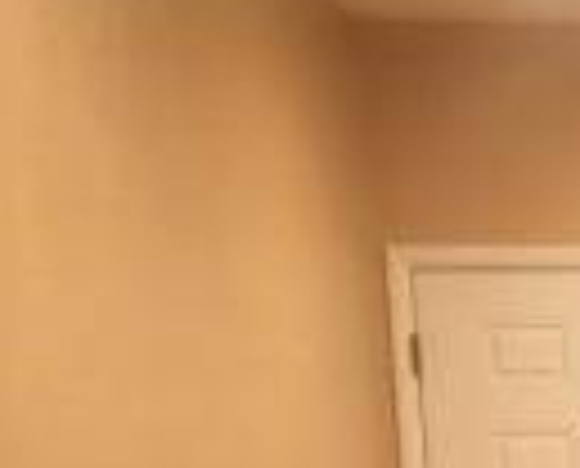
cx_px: 1353
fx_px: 2410
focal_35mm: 140
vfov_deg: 10.4
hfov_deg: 11.5
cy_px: 837
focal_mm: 4.15
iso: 64
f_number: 2.2
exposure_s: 1/15
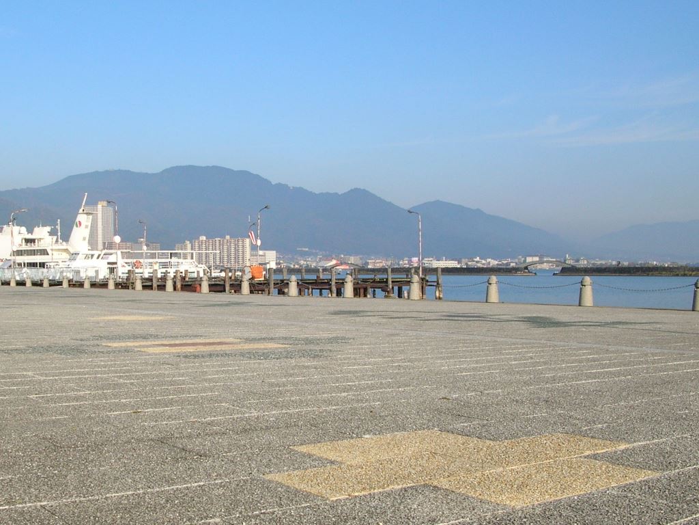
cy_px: 262
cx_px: 350
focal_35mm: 35
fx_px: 707
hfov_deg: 52.6
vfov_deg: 40.7
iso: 50
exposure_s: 1/234
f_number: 5.6
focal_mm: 5.8
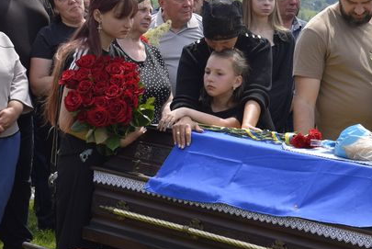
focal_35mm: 111
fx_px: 1148
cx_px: 322
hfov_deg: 18.2
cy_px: 121
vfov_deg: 12.4
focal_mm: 40
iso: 200
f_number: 9
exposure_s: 1/320
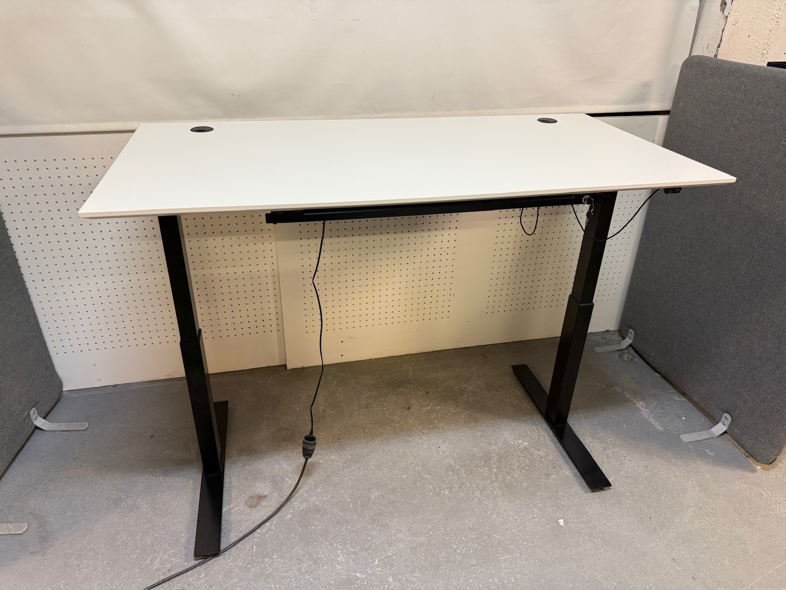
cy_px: 295
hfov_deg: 71.6
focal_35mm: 24
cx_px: 393
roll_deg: -1.6
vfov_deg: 56.8
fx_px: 545
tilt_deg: -29.4
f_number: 1.78
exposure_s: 1/100
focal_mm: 6.76
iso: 160
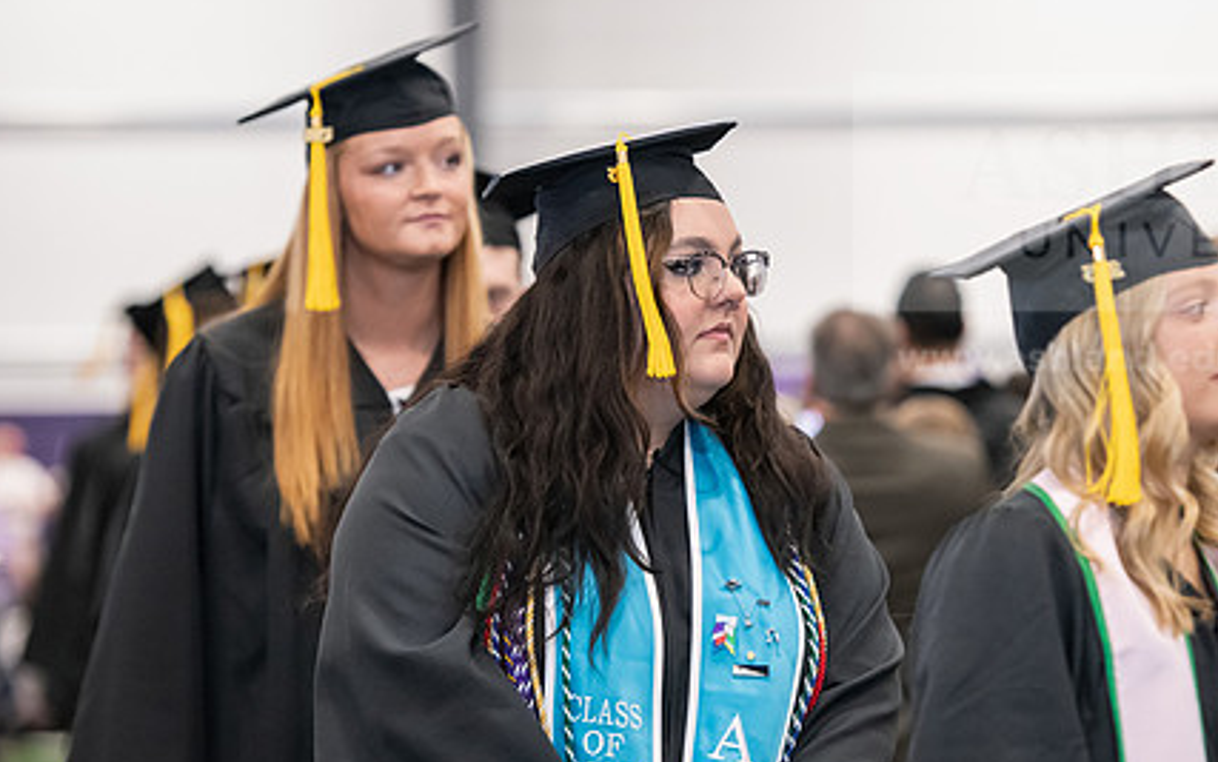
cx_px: 767
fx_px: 6208
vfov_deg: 7.0
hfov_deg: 11.2
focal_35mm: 187
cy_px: 418
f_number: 3.2
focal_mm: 135
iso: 3200
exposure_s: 1/200
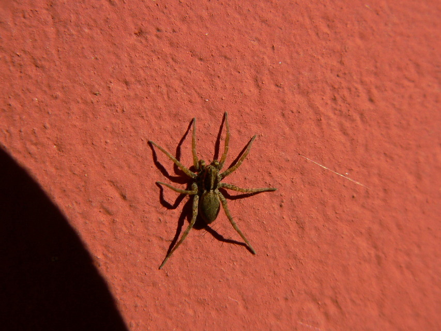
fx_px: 1147
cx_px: 220
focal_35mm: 90
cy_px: 166
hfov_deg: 21.8
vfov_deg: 16.4
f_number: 4
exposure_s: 1/500
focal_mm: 14.9
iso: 80
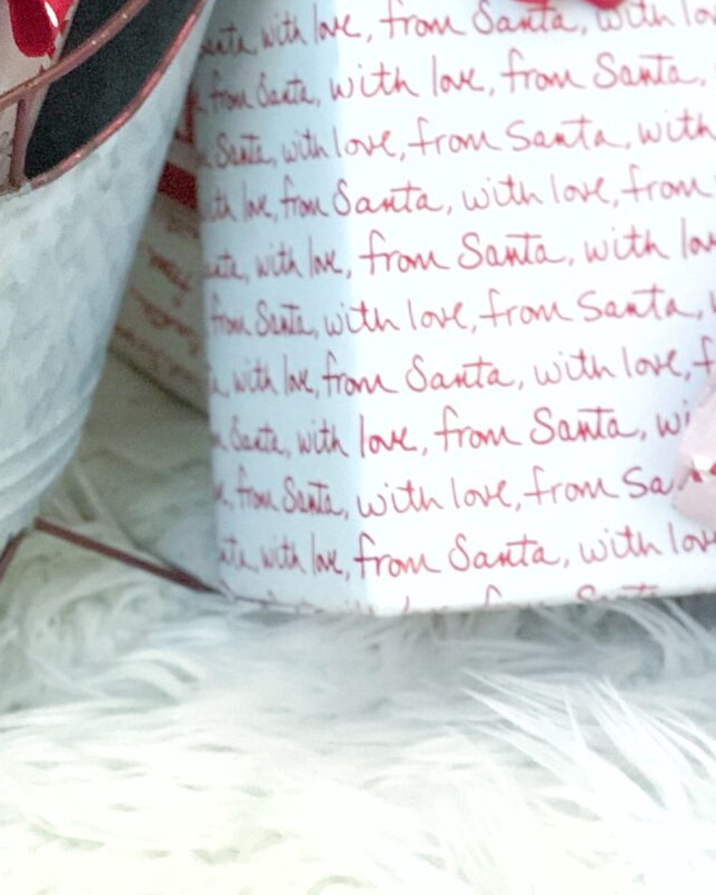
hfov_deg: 8.6
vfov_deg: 10.5
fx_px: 4688
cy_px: -458
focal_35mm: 177
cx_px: -150
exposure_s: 1/30
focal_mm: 6.6
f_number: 2.8
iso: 125
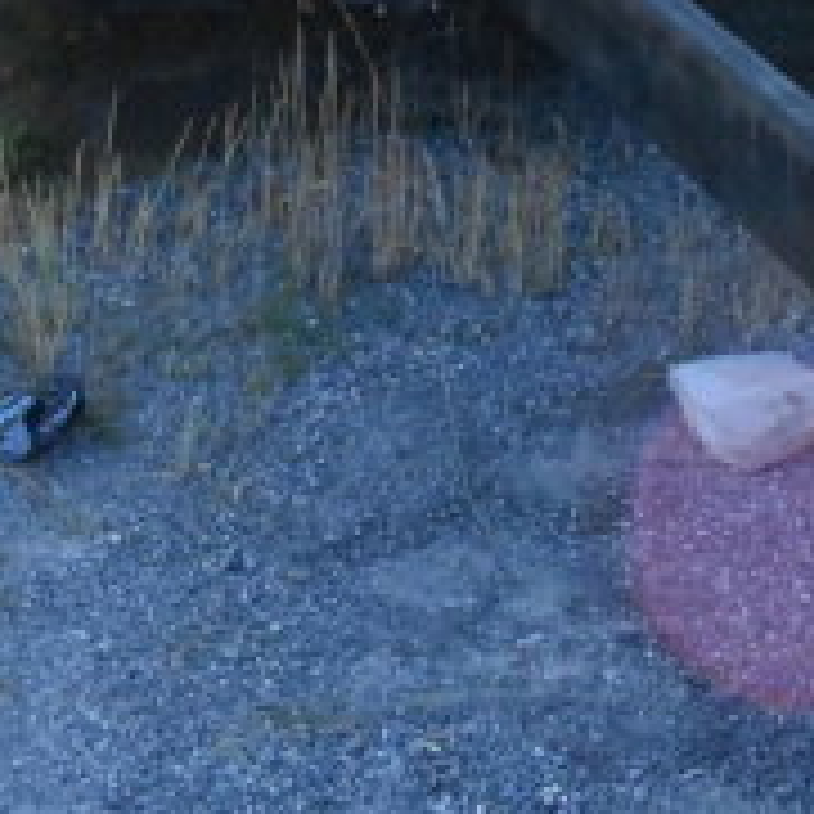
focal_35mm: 116
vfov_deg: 13.0
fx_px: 3086
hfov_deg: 14.6
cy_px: -825
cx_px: 935
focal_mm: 18
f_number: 16
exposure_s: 1/1000
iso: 6400
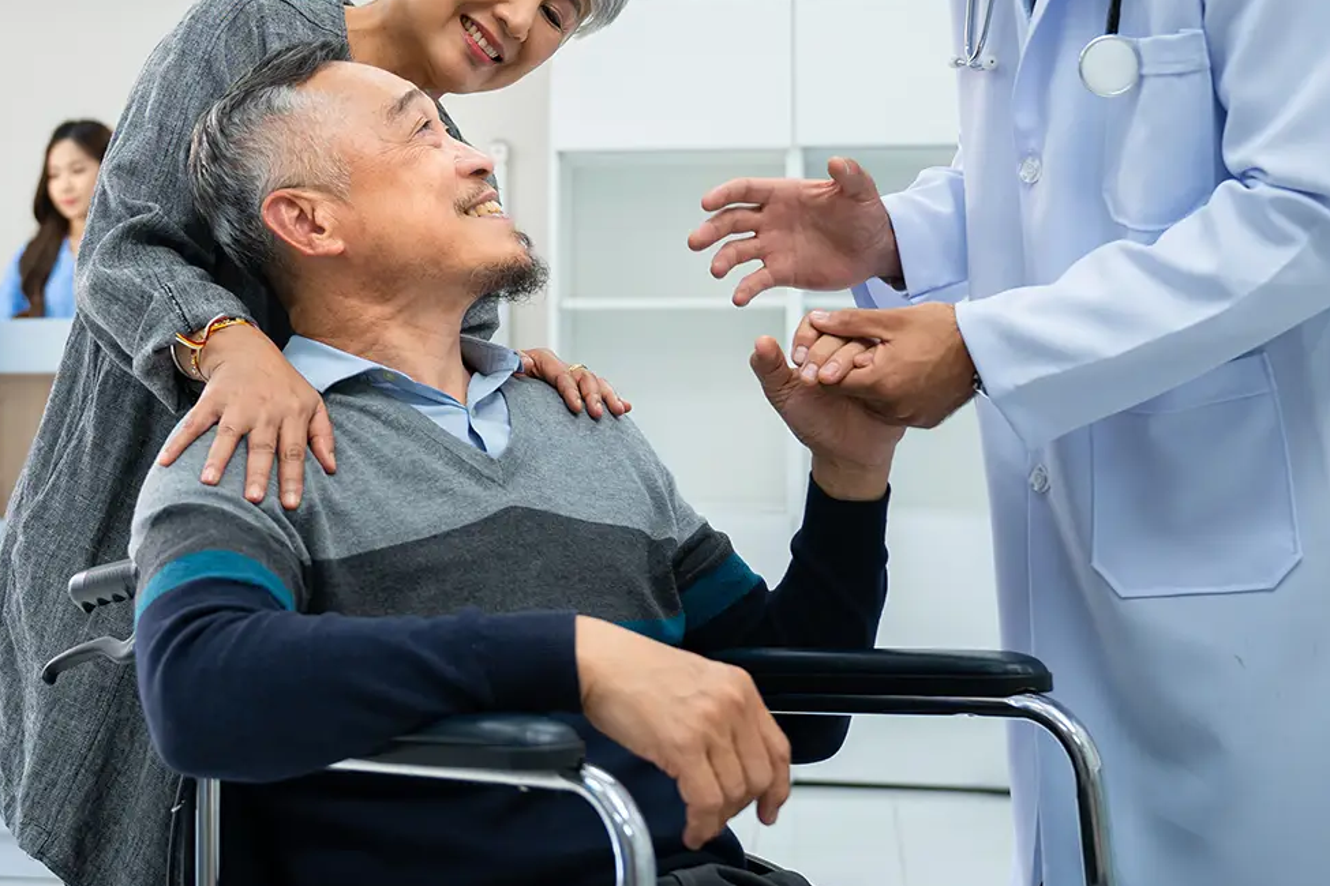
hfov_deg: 31.4
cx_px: 340
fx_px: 2327
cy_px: 229
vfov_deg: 21.4
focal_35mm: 63
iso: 125
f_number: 2.8
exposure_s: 1/125
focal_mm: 32
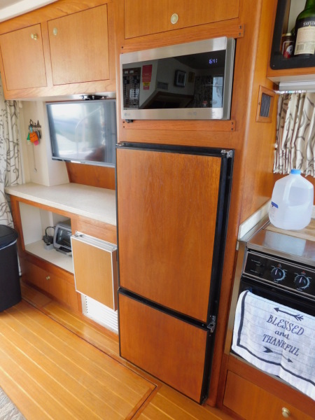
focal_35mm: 23
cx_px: 158
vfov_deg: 73.9
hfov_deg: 58.9
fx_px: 279
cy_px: 210
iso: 220
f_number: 3
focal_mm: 4
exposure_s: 1/30
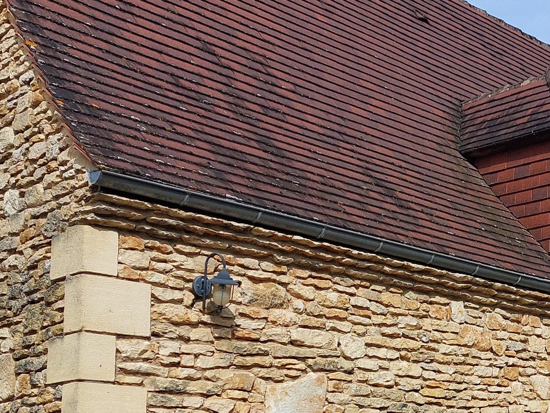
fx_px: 1065
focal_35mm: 67
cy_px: 358
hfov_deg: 27.3
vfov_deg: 21.5
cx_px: 555
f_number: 1.8
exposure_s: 1/1317
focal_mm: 5.23
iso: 25
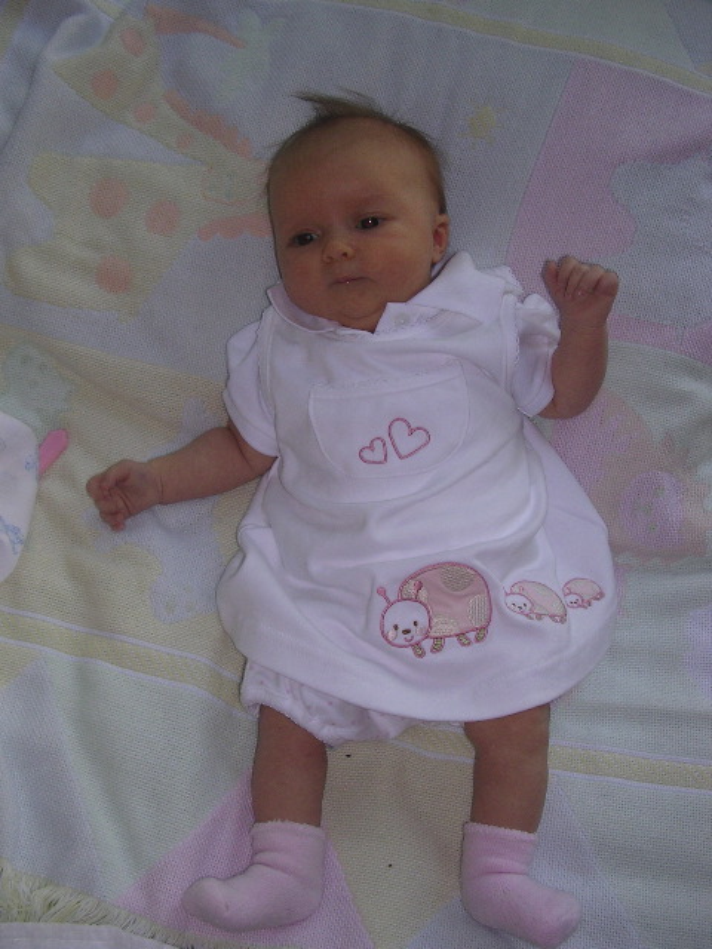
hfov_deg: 37.7
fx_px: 1042
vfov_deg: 49.0
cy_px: 474
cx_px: 356
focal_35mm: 38
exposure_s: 1/60.1
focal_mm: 5.8
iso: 100
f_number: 2.8
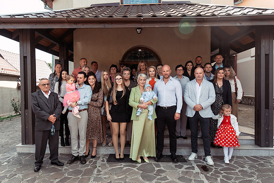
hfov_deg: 70.1
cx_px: 131
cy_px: 96
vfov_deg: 50.2
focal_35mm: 26
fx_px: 195
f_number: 5
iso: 320
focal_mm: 24
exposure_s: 1/320
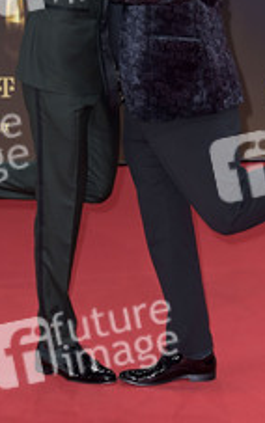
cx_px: 136
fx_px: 1409
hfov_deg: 10.7
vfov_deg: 16.9
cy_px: 65
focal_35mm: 122
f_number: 5.6
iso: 640
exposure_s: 1/250
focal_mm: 68
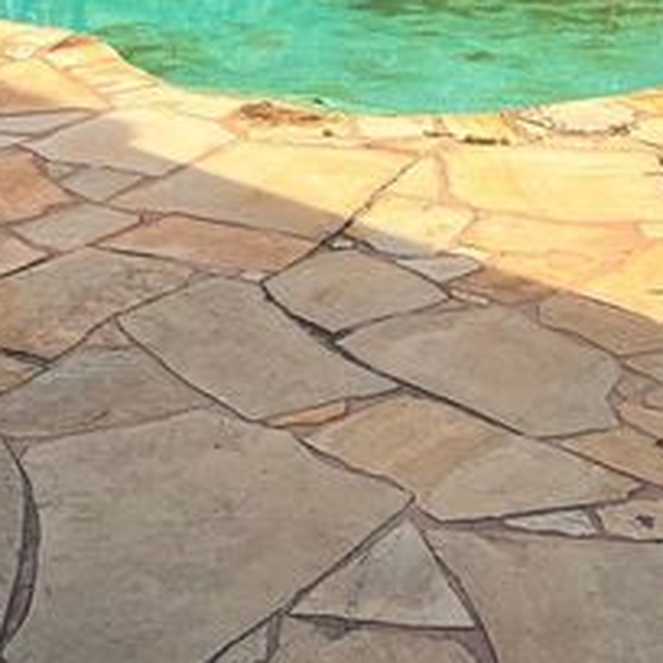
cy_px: -145
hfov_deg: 22.7
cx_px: 117
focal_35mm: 75
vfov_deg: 21.3
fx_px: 1625
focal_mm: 5.7
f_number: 1.5
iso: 50
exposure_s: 1/2123
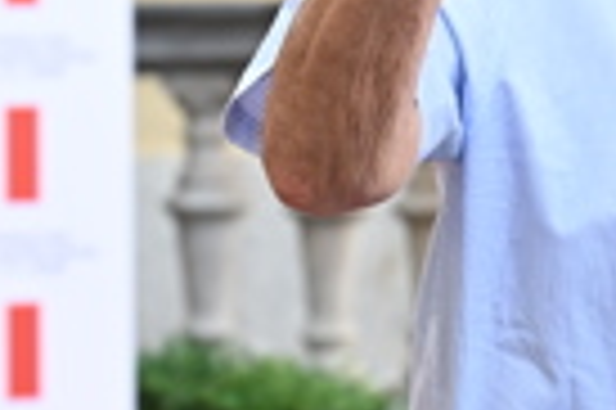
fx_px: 6033
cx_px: 728
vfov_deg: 3.9
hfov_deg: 5.8
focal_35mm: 353
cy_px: 158
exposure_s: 1/1000
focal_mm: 70
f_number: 3.5
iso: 640
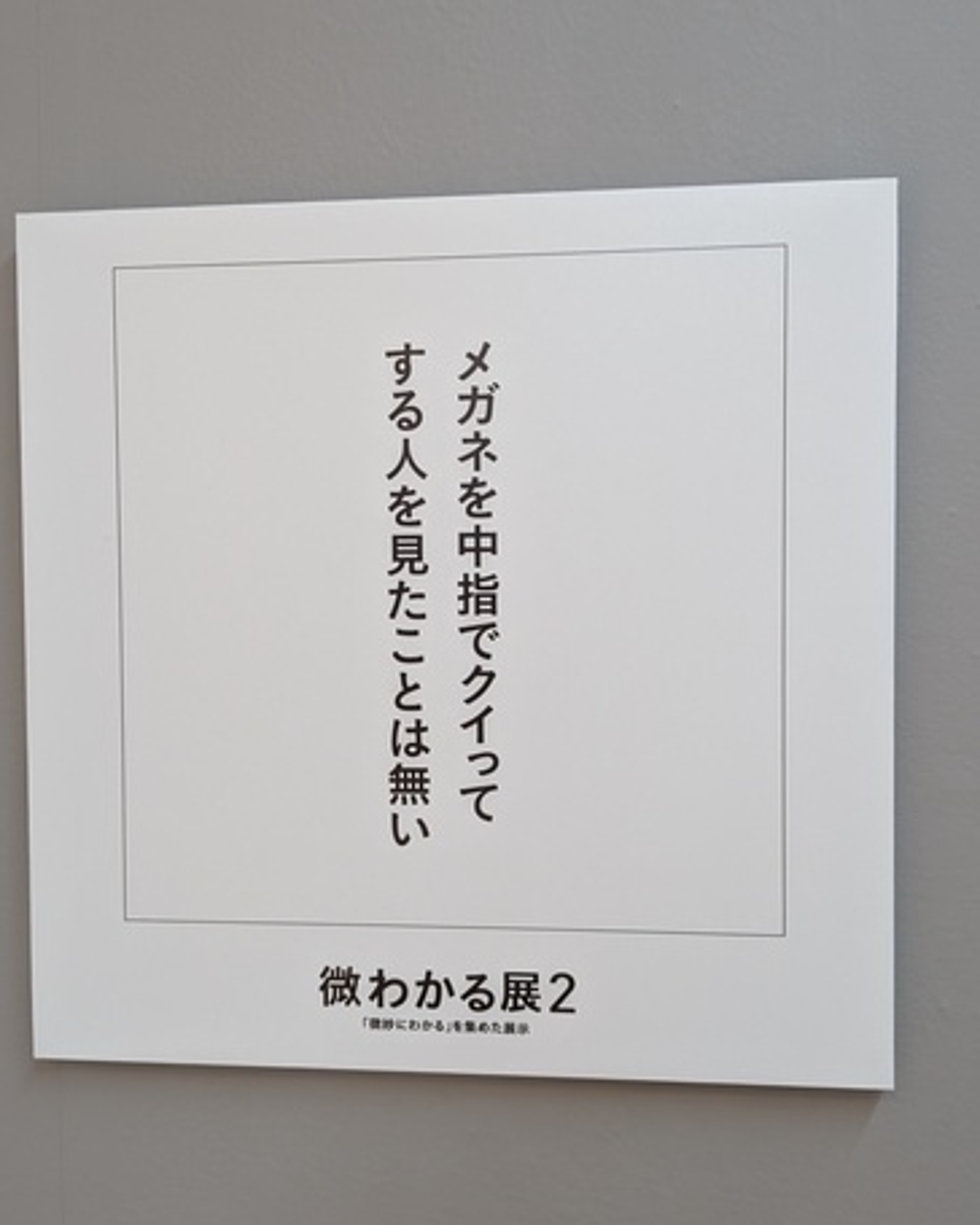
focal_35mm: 35
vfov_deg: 51.4
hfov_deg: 42.2
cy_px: 687
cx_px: 506
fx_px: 1269
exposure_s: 1/100
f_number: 1.7
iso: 67
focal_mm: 4.53
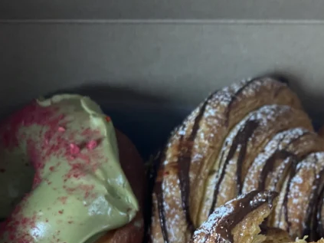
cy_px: 276
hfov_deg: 30.2
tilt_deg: -51.1
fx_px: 590
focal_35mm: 63
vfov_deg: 21.9
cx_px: 248
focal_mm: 4.25
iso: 160
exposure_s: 1/60
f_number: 1.8
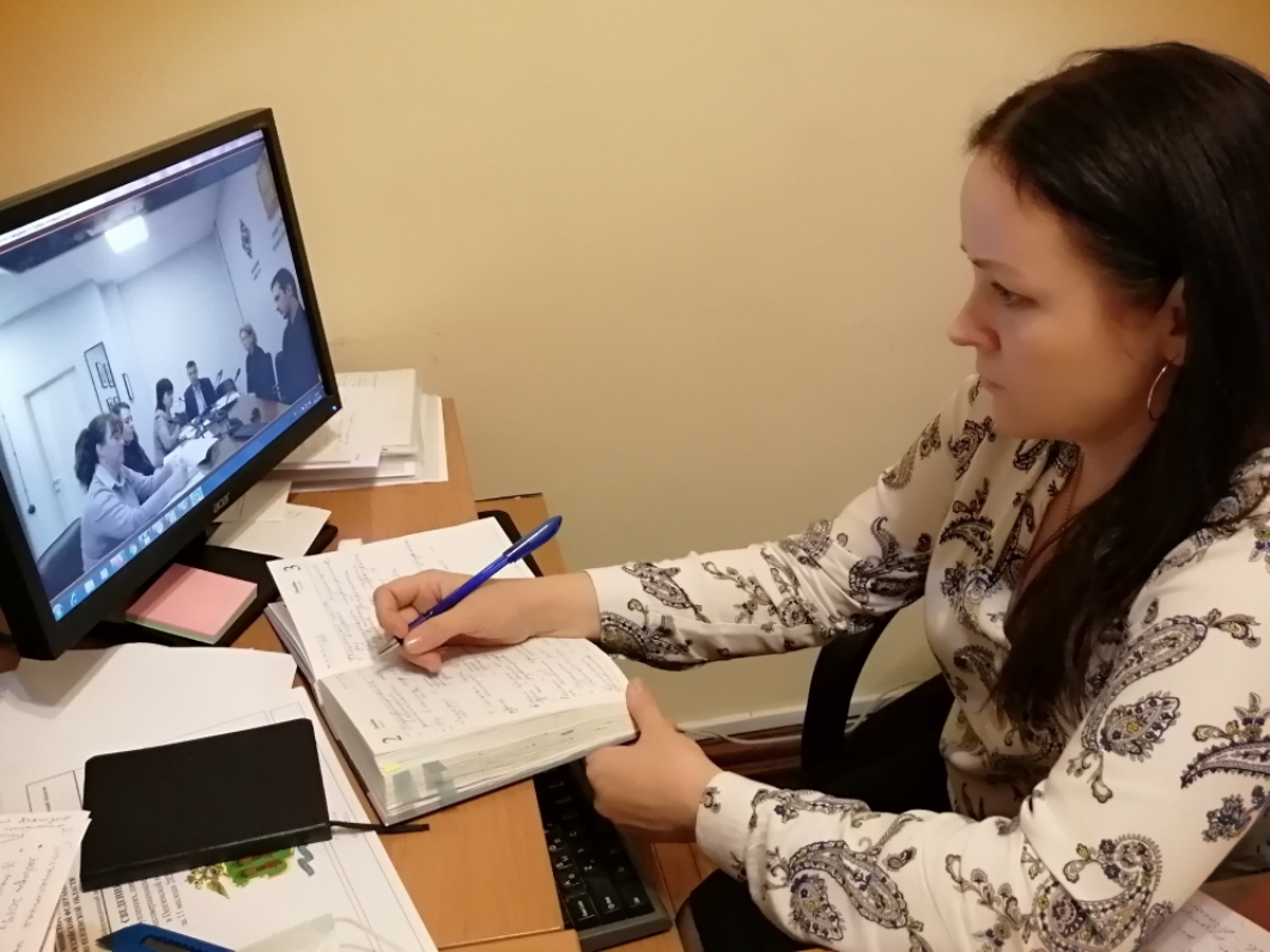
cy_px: 476
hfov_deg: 56.8
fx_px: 1174
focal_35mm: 32
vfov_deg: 44.2
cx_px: 635
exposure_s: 1/33.3
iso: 400
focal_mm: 3.62
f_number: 1.8
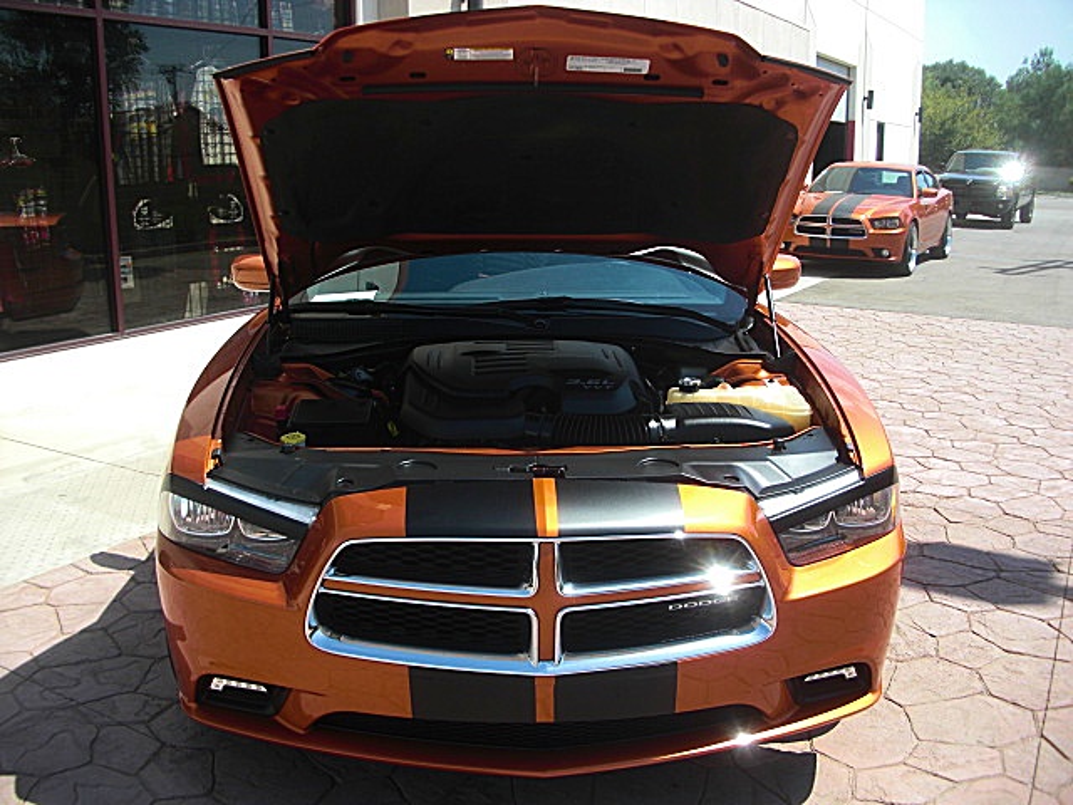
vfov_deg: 39.7
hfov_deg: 51.4
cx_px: 536
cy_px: 402
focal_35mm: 36
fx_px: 1116
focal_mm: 6.3
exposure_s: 1/640
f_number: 2.8
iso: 50
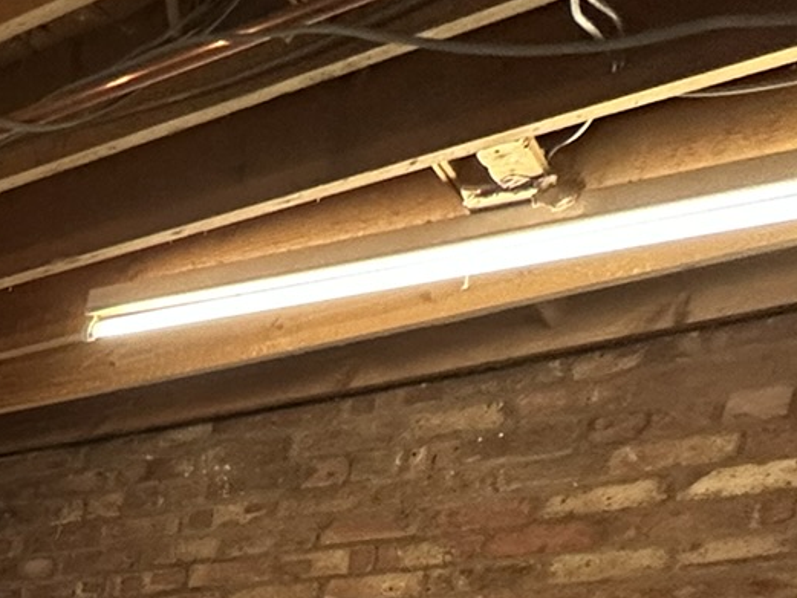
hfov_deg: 21.7
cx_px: -646
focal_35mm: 55
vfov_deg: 19.5
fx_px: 1267
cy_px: 1090
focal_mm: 2.22
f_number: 2.2
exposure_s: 1/100
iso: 125
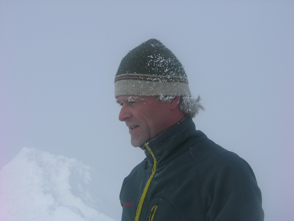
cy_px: 110
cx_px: 147
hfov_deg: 26.3
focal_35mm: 74
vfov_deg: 19.9
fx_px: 628
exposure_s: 1/348
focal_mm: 18.8
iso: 50
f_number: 6
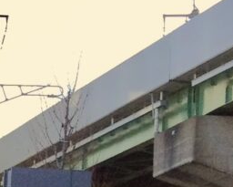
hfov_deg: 9.9
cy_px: 78
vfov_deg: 9.0
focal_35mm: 171
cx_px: -336
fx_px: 1180
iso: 64
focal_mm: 4.28
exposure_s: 1/600
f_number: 2.4
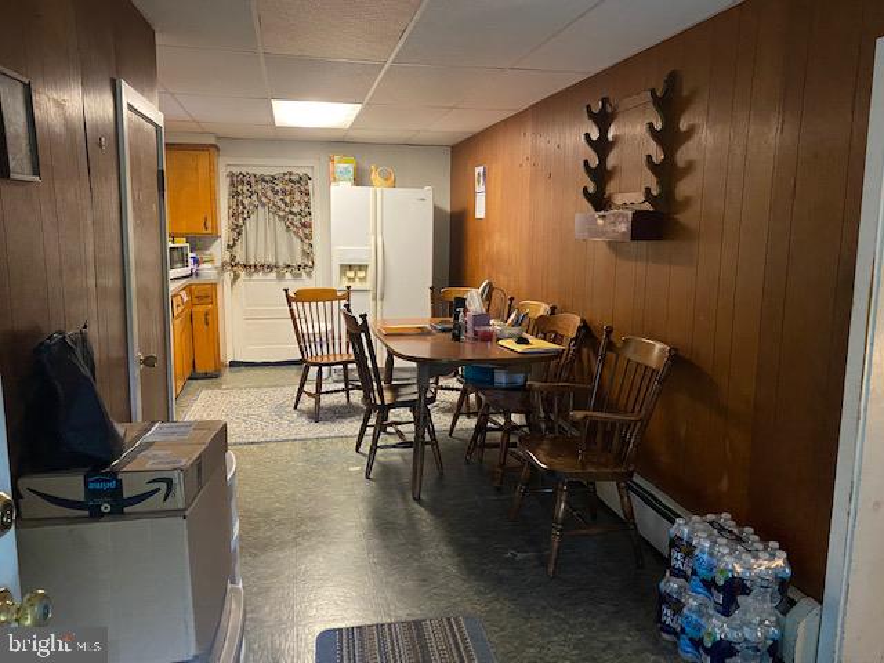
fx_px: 664
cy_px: 332
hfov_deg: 67.3
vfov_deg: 53.1
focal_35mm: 26
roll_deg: -1.4
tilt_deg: -8.6
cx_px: 442
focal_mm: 4.25
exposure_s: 1/30
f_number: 1.8
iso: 500
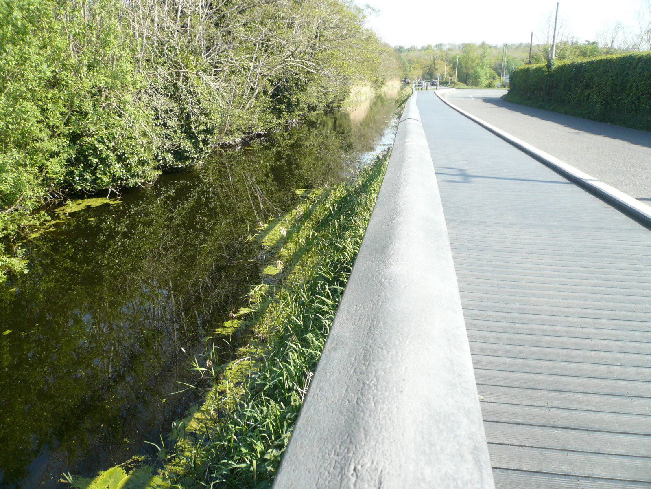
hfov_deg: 63.4
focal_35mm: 28
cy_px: 244
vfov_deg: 49.7
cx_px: 326
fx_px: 527
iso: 100
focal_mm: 4.6
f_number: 2.8
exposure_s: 1/400
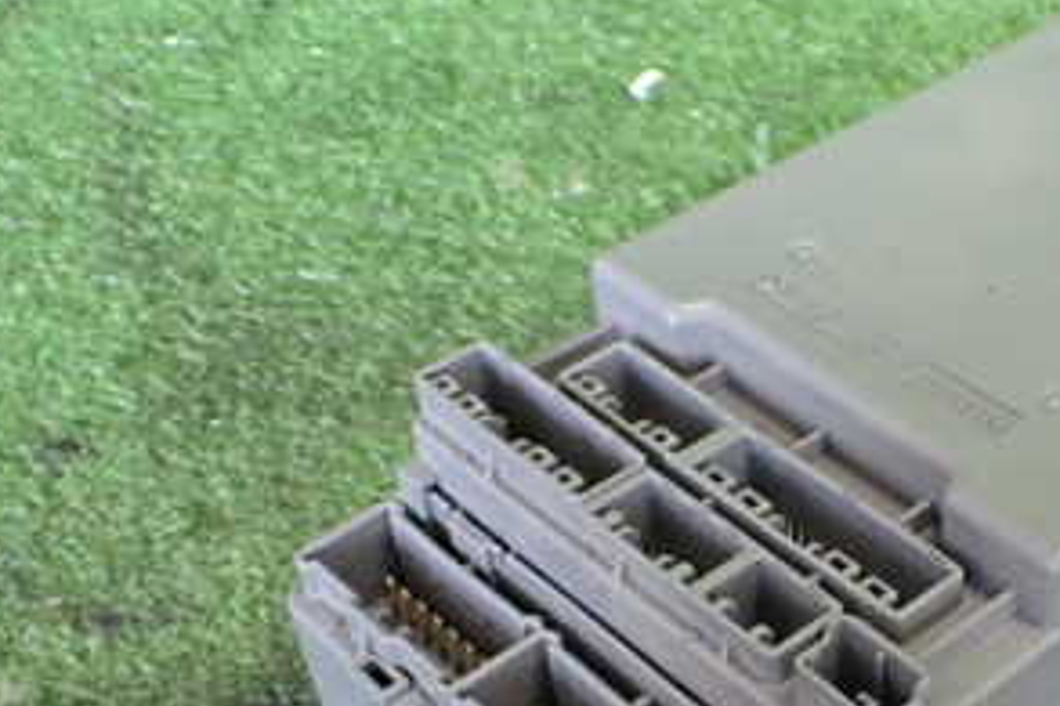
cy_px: 539
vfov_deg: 21.0
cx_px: 915
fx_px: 1883
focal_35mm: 64
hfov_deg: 30.3
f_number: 2.3
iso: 800
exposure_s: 1/100
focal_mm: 5.4
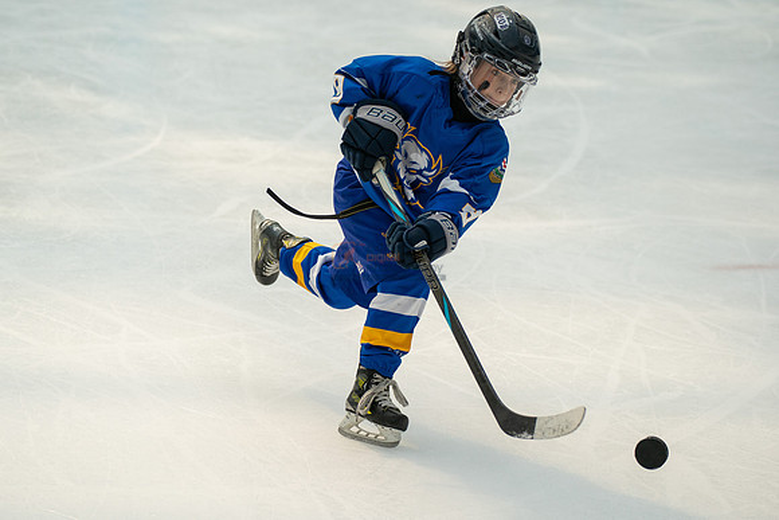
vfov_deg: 8.5
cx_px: 328
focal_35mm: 162
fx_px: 3508
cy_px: 235
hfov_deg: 12.7
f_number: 3.5
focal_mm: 140
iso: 1600
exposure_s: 1/2000
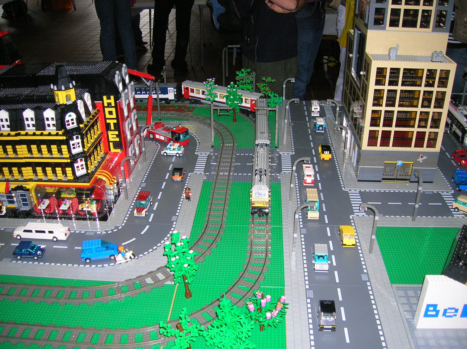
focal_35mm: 34
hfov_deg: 54.0
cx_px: 234
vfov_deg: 41.7
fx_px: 458
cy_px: 174
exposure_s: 1/60.1
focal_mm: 5.7
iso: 70
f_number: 2.9
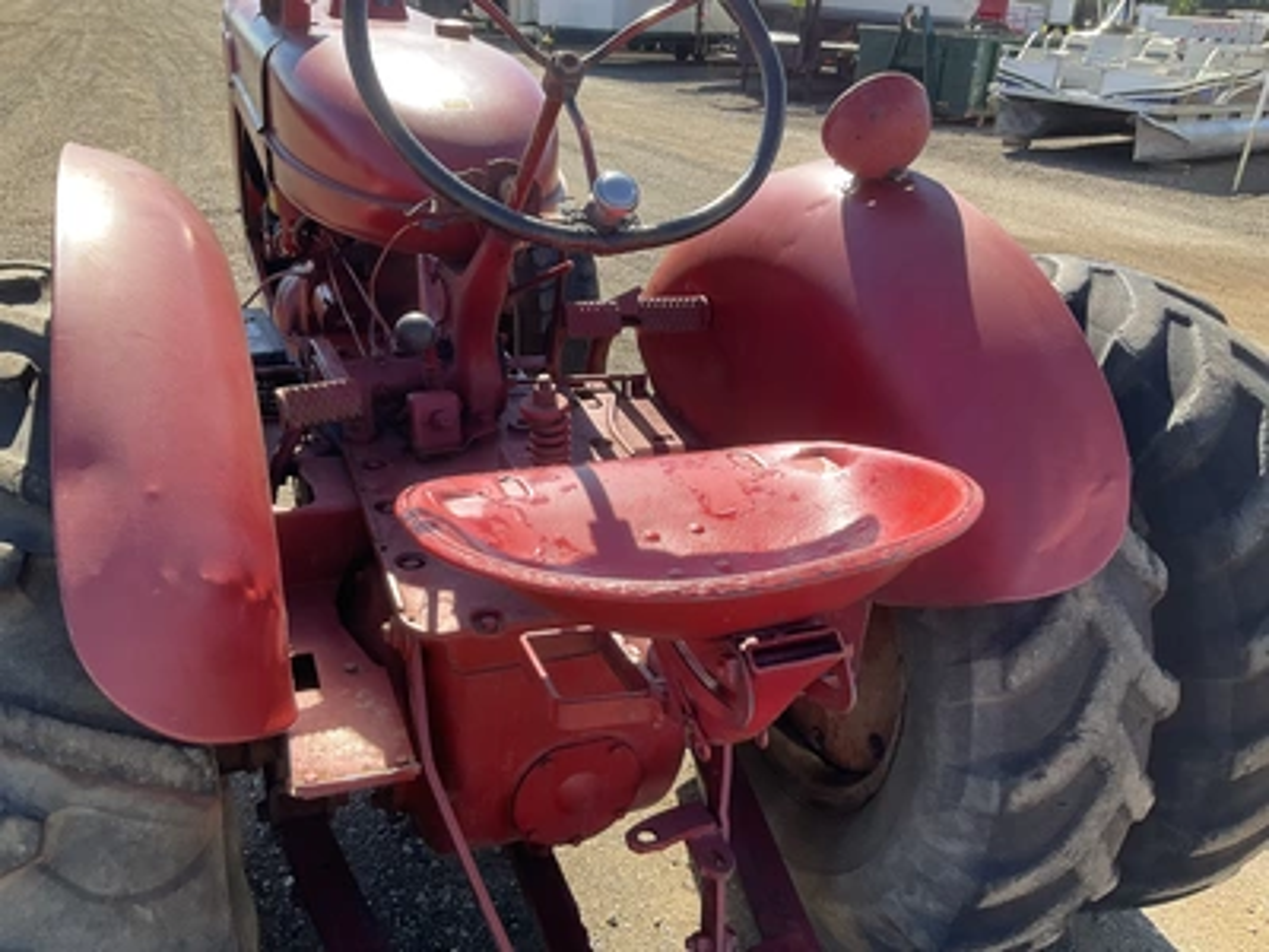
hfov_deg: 61.7
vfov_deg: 48.2
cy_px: 476
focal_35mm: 29
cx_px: 634
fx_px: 1063
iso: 25
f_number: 1.8
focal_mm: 3
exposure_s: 1/439
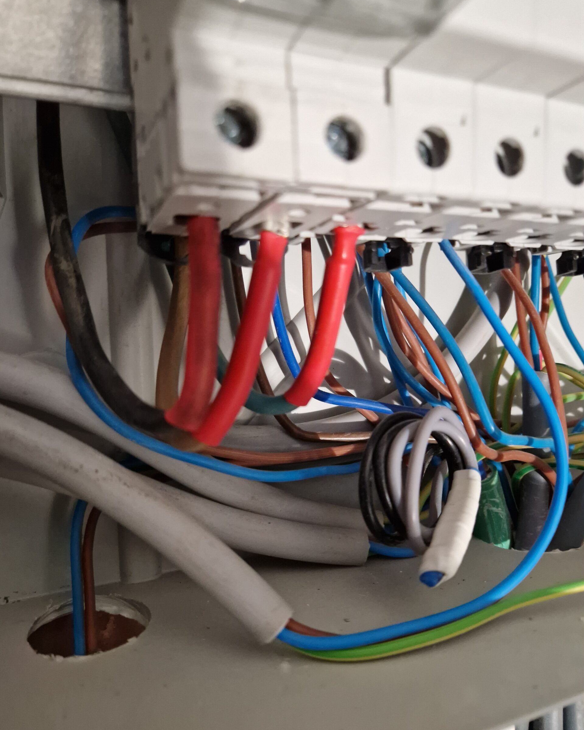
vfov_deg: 70.3
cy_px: 371
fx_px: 519
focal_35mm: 24
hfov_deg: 58.8
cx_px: 292
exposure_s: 1/33
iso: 640
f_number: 1.8
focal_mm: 5.4
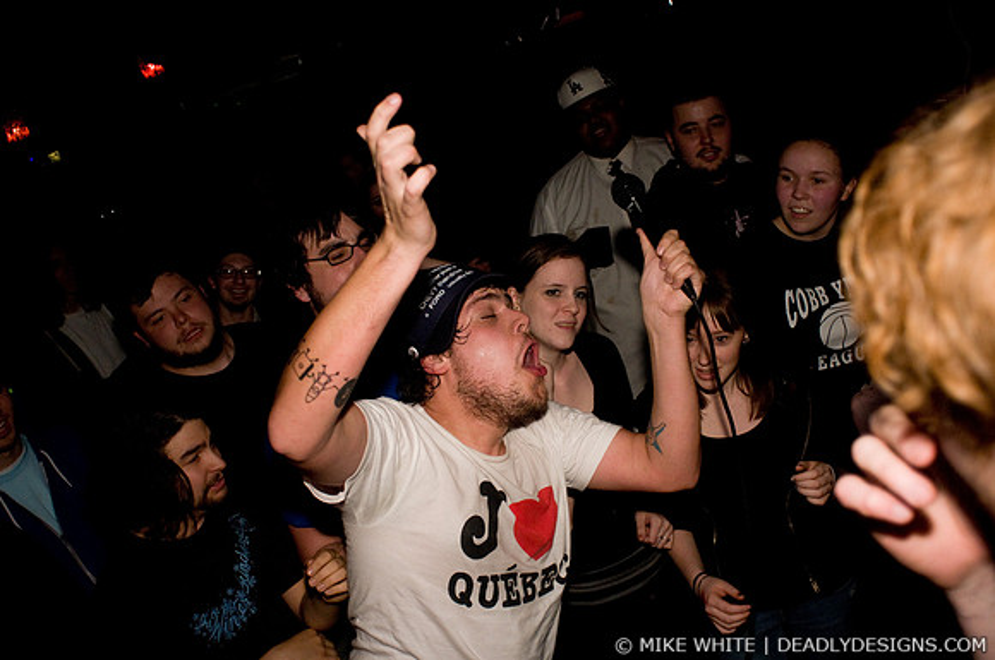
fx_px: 828
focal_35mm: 30
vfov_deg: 43.5
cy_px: 330
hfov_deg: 62.0
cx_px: 498
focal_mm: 20
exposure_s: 1/250
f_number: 2.8
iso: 1600
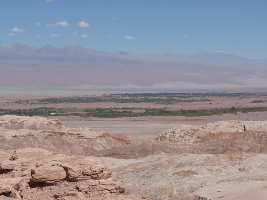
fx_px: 756
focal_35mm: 98
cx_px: 134
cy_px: 100
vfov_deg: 15.1
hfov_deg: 20.0
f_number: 5.6
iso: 100
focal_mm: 17.4
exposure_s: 1/1000
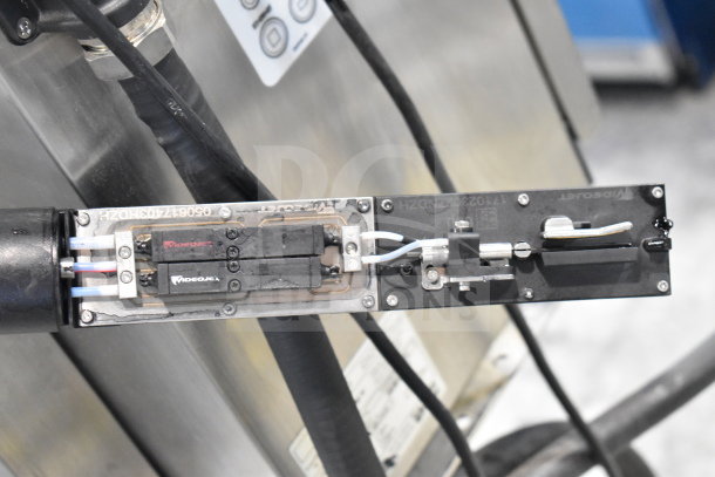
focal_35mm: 82
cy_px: 238
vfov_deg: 16.6
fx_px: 1639
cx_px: 358
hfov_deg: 24.6
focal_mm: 55
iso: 6400
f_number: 5.6
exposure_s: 1/100
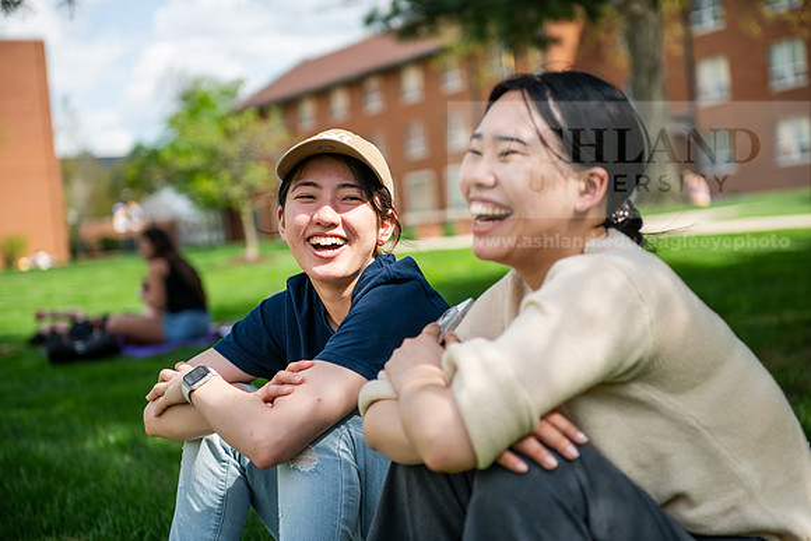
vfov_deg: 19.5
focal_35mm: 70
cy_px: 270
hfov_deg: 28.8
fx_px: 1577
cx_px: 406
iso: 80
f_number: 3.2
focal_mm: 70
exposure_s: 1/500
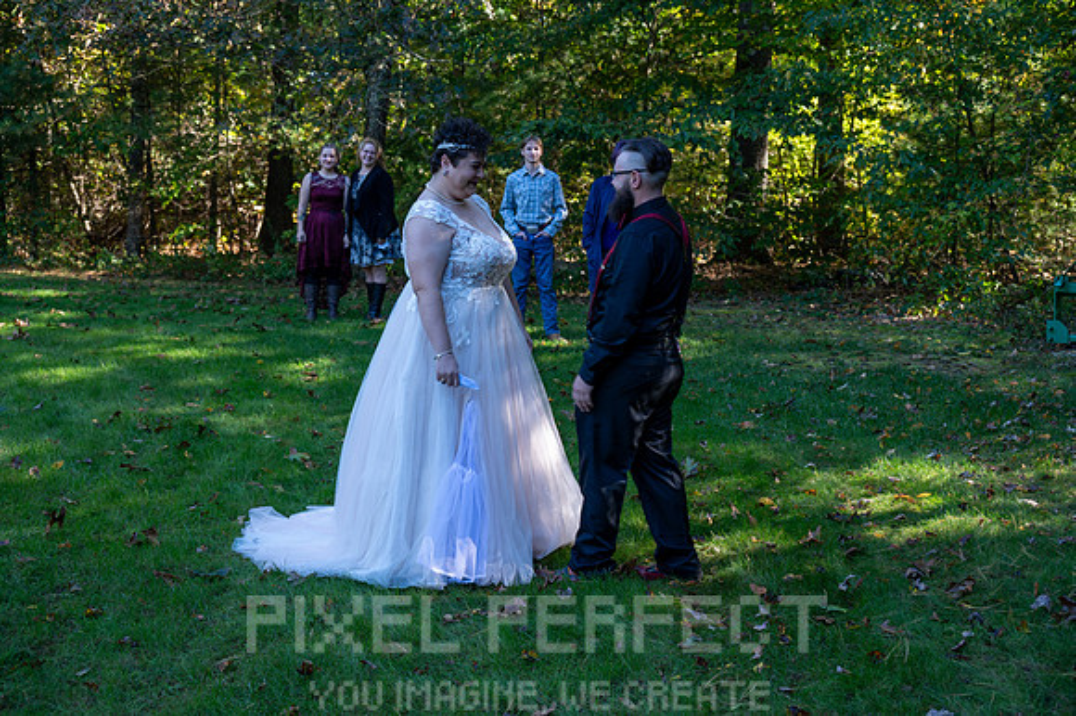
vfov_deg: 26.0
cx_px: 538
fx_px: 1553
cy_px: 358
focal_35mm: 52
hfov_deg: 38.2
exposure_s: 1/60
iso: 220
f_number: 5.6
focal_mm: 52
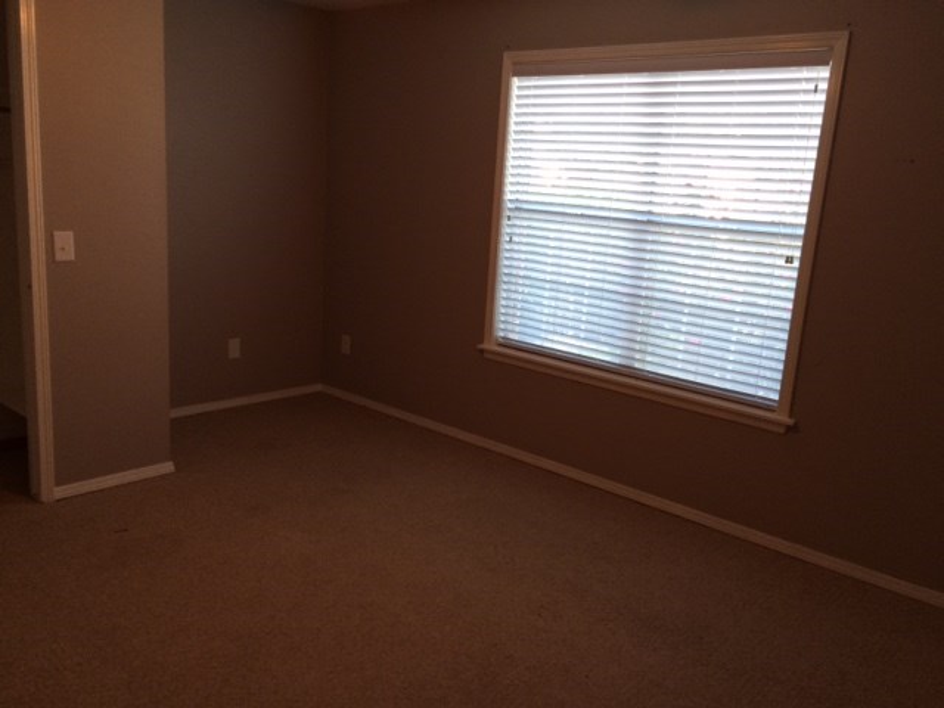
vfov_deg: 48.2
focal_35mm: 29
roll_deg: -2.8
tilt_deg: -11.8
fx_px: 791
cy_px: 354
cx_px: 472
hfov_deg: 61.7
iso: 64
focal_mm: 4.15
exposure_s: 1/30
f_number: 2.2
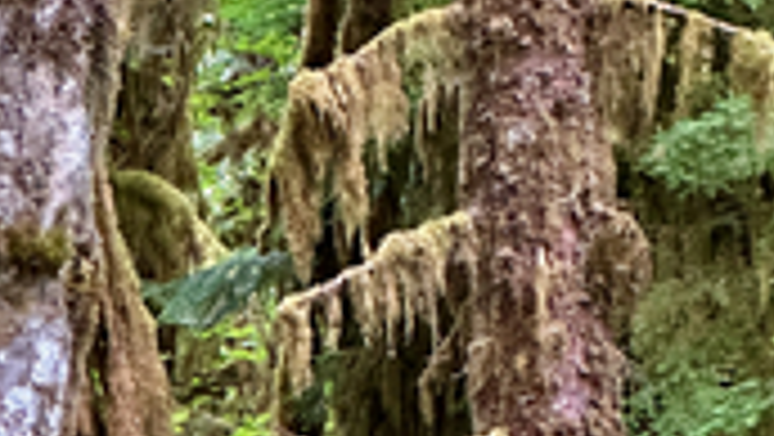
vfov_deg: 4.7
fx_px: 5196
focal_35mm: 253
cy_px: 971
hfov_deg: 8.5
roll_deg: -0.3
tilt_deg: +1.3
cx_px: 477
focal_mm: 9
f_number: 2.8
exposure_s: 1/43
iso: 800
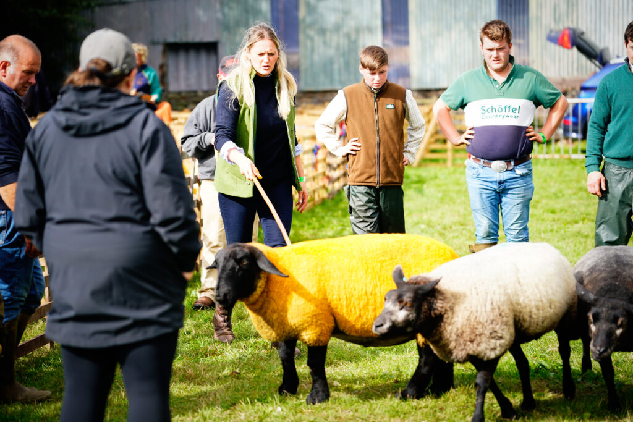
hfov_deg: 18.5
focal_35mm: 110
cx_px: 316
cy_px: 211
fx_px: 1941
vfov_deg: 12.4
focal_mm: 110.4
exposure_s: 1/1000
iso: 160
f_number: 2.8
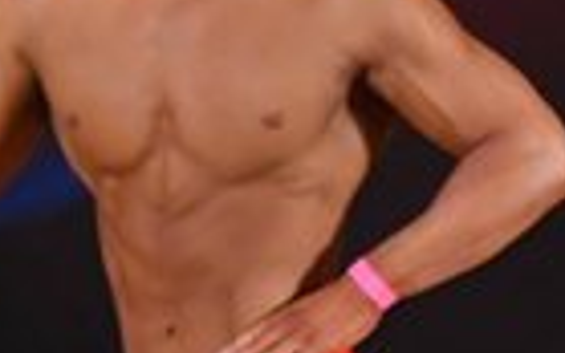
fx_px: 19040
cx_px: 1250
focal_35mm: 1236
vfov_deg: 1.1
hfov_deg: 1.7
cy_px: 402
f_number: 5.6
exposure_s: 1/400
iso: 3200
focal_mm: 145
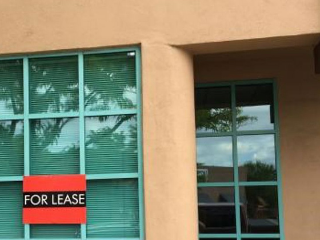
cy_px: 174
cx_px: 97
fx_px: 490
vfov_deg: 27.2
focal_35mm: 53
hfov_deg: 35.7
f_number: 2.2
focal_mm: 4.15
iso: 25
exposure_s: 1/157
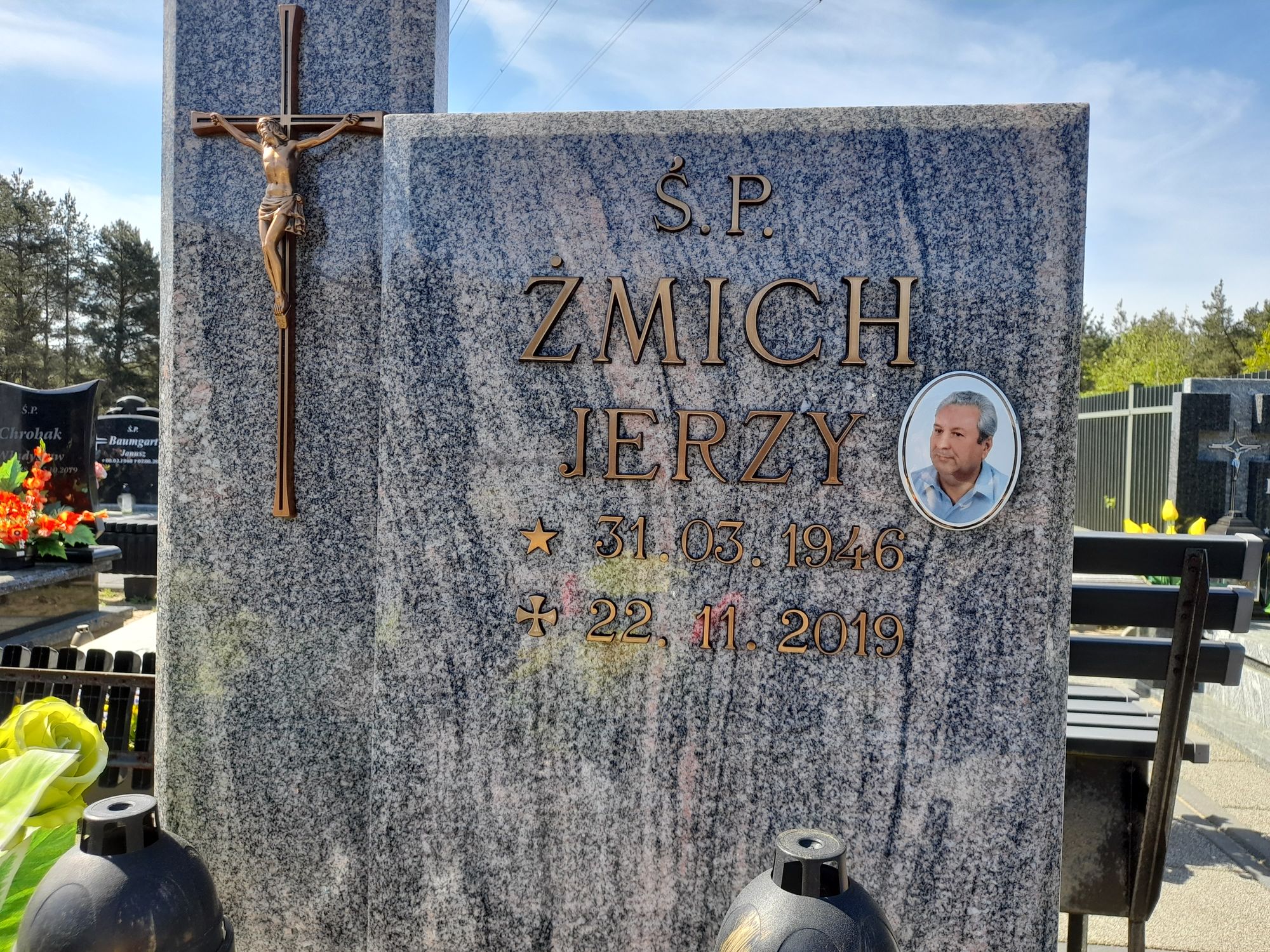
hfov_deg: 69.4
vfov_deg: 54.9
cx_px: 635
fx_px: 917
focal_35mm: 25
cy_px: 476
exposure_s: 1/387
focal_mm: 4.6
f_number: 2
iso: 20
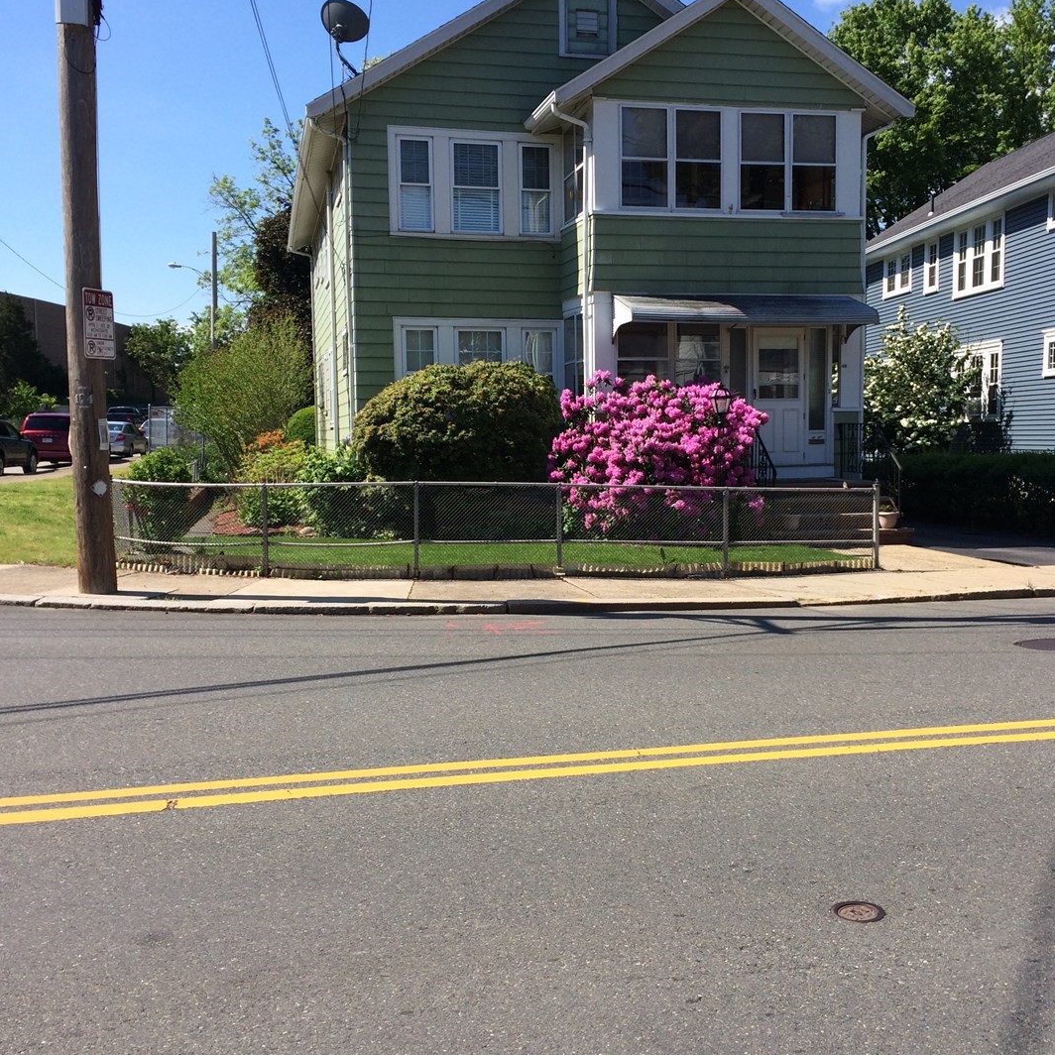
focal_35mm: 37
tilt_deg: -6.7
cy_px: 552
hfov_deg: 44.9
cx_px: 569
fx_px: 1276
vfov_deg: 44.9
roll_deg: +0.4
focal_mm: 4.15
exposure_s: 1/1642
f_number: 2.2
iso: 32
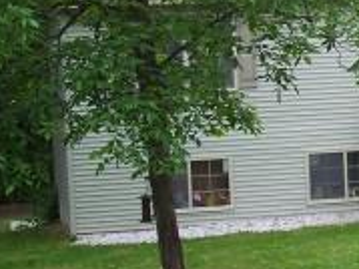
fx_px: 1783
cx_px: 497
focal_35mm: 172
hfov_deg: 11.2
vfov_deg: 8.6
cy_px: 44
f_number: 3.4
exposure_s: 1/250
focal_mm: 8.6
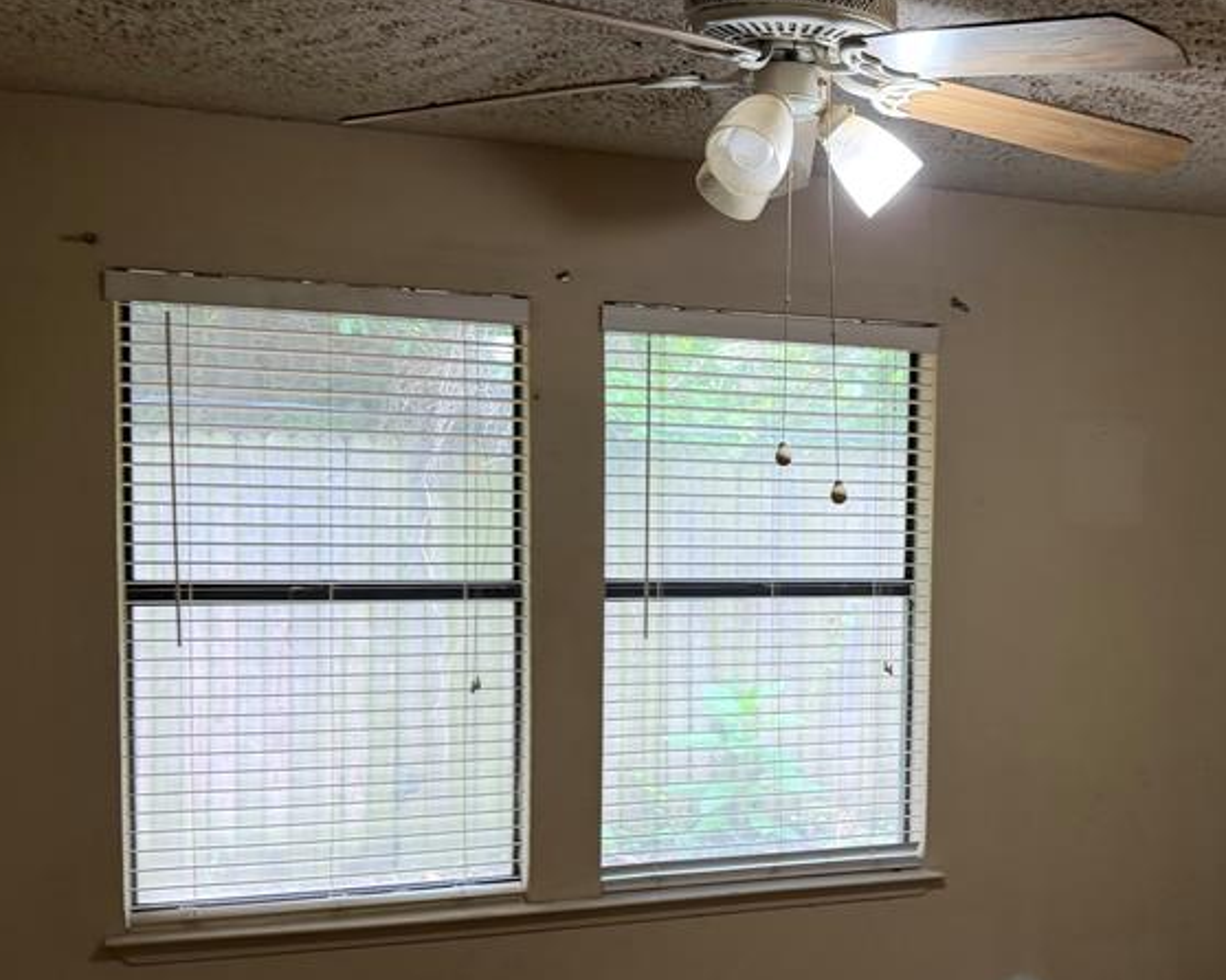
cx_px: 949
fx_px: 1560
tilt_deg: -2.7
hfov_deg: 41.4
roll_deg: -1.1
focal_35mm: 43
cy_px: 582
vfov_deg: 34.8
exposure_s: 1/60
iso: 160
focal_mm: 6.76
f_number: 1.78
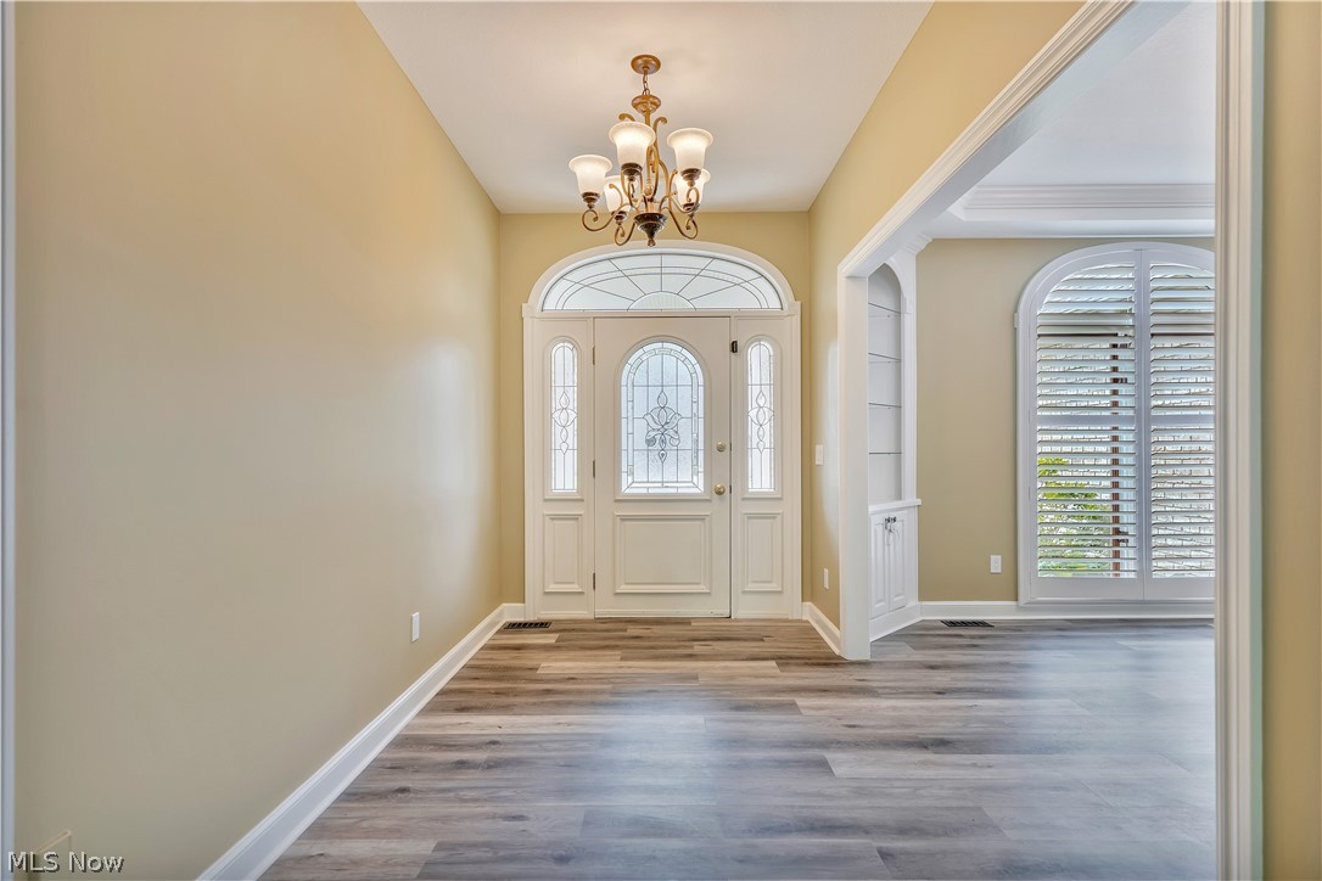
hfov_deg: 93.3
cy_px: 440
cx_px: 661
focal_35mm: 17
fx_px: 624
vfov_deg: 70.4
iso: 400
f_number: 4
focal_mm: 17
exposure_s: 1/100
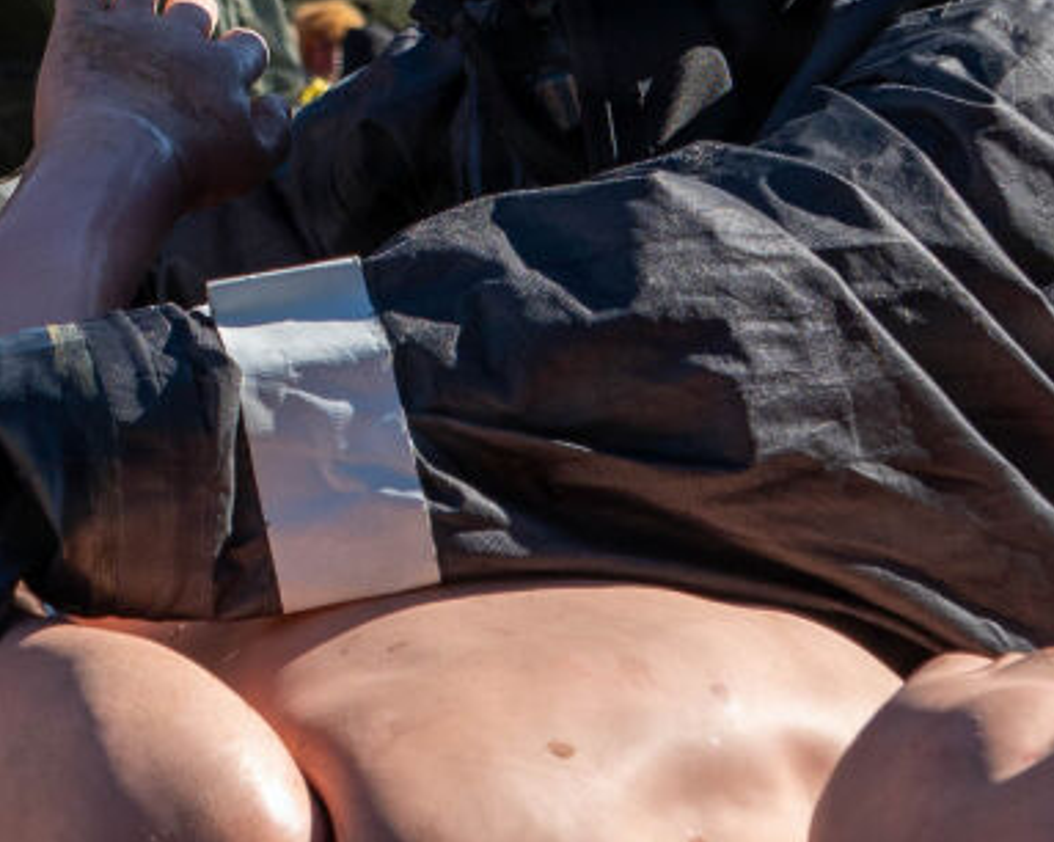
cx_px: -44
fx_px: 4989
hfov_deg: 11.9
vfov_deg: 9.6
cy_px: 63
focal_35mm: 160
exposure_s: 1/500
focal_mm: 25
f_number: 5
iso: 100
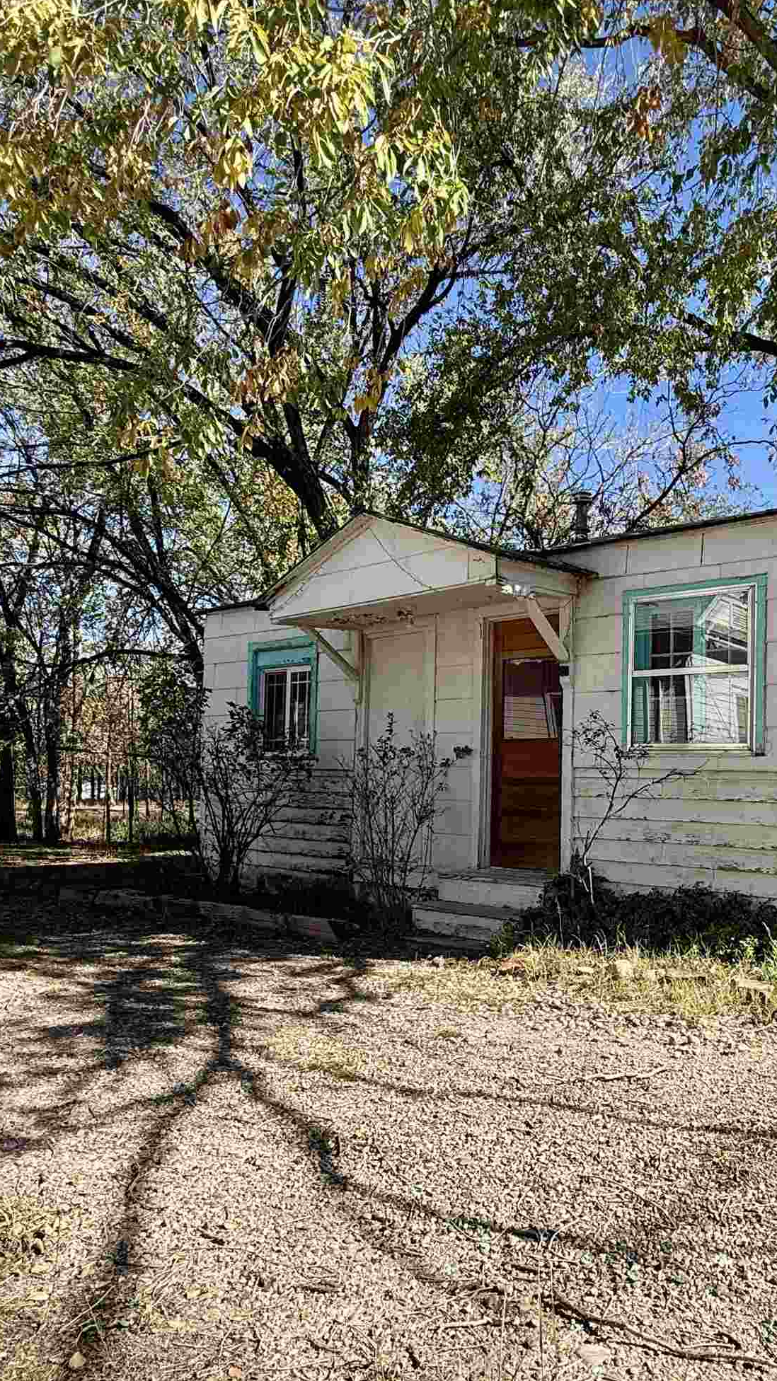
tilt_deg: +4.0
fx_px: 879
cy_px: 732
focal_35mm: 24
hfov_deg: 45.8
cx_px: 592
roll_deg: -0.9
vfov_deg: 76.2
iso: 50
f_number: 2.2
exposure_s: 1/1497
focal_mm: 2.22
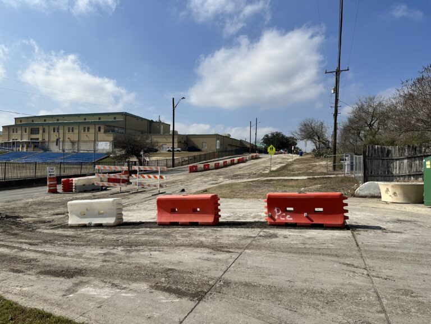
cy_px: 162
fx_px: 299
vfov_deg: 56.8
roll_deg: -0.7
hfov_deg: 71.6
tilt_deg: -0.2
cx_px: 216
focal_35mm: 24
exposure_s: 1/9709
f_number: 1.78
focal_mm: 6.86
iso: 80
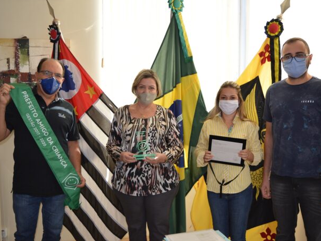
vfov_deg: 34.7
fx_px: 385
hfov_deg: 45.2
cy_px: 118
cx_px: 163
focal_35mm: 42
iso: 140
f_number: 4
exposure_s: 1/125
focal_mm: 25
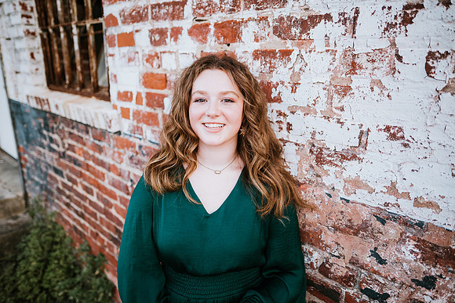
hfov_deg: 73.7
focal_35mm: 24
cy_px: 152
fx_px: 303
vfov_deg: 53.2
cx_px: 228
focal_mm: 24
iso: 100
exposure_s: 1/400
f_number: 2
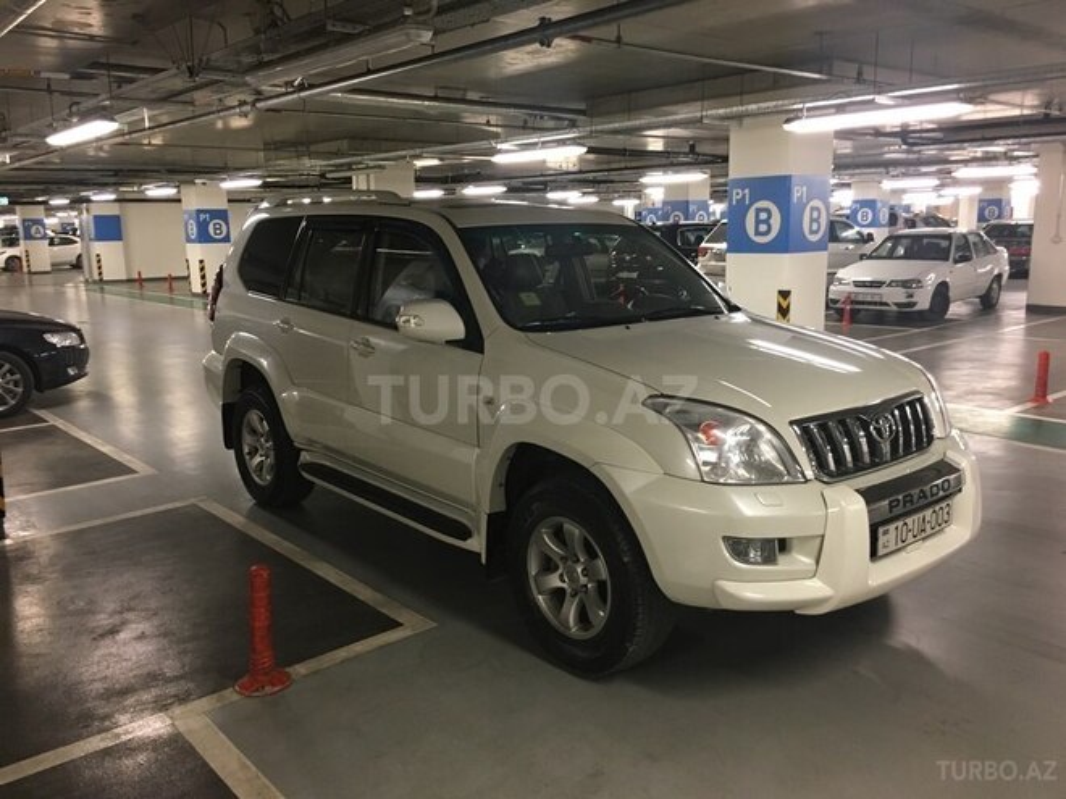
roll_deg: +0.8
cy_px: 400
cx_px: 533
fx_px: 893
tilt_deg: -10.8
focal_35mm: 29
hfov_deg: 61.7
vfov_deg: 48.2
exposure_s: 1/33
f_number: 2.2
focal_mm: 4.15
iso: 160
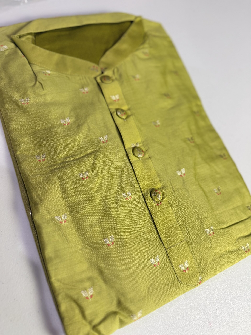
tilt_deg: -63.7
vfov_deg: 71.6
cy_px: 168
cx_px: 126
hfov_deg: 56.8
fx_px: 232
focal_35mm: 24
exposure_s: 1/120
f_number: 1.78
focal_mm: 6.76
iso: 125
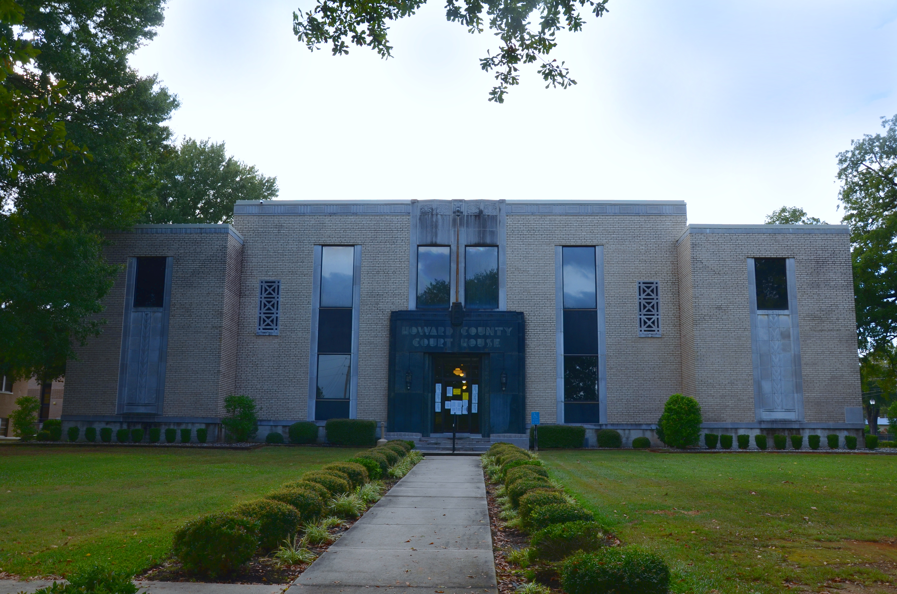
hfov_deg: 59.6
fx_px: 783
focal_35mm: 32
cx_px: 448
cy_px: 297
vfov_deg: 41.5
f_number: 7.1
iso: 200
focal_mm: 21
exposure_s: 1/250
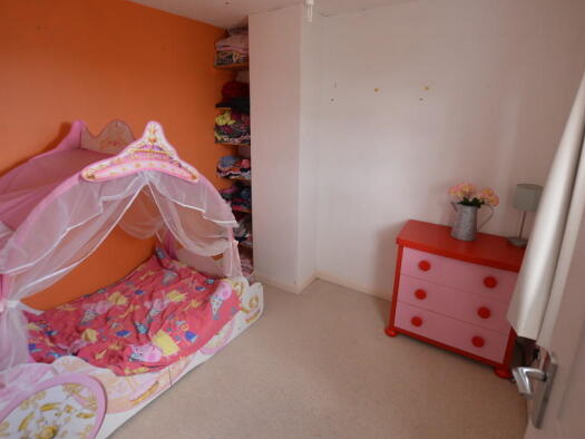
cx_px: 276
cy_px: 197
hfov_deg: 87.7
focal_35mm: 18
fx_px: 304
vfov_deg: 71.4
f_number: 3.5
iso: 450
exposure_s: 1/60
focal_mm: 10
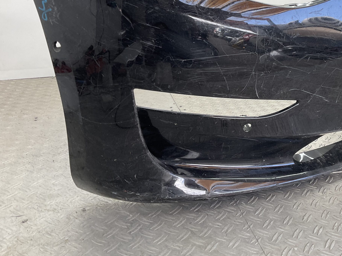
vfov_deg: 34.6
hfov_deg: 44.9
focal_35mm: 41
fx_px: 405
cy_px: 76
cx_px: 235
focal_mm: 3
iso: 25
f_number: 1.8
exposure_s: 1/100
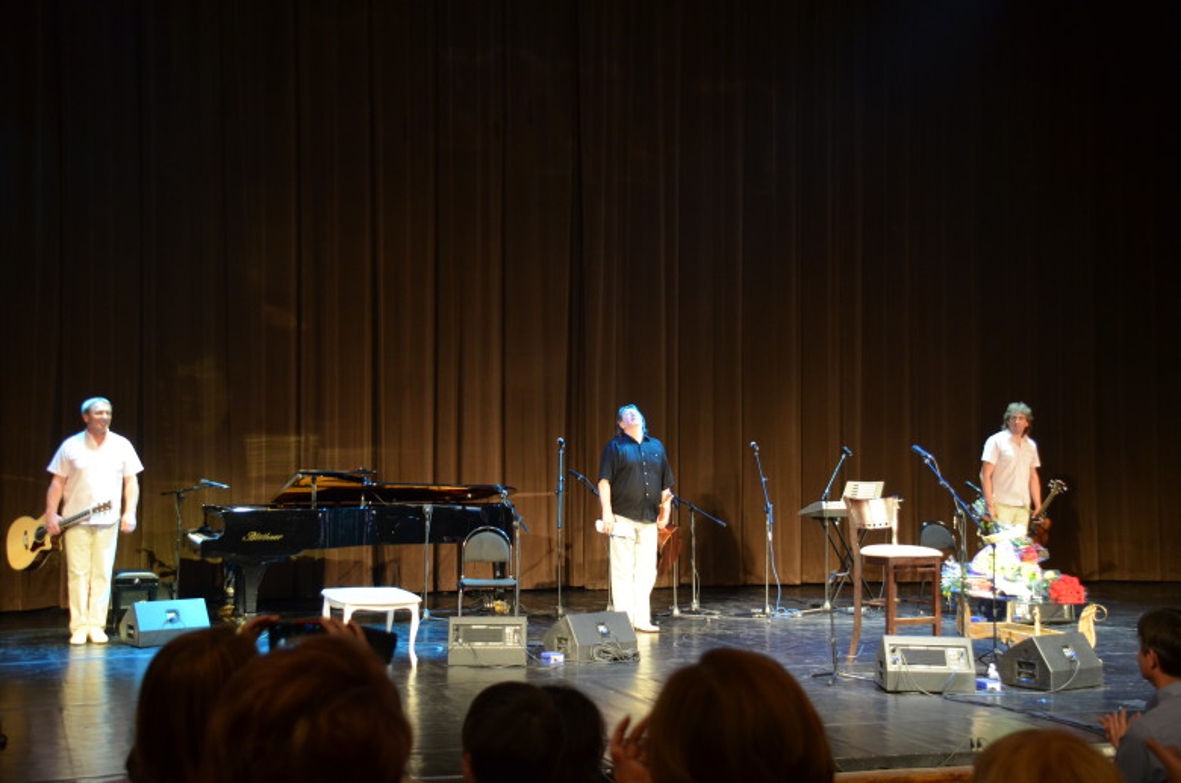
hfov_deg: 43.7
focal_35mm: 45
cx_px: 590
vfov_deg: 29.8
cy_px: 392
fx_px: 1474
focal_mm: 30
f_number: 4.2
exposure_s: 1/30
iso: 1000
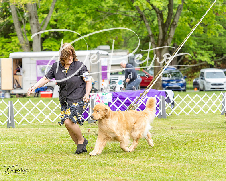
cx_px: 113
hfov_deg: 14.3
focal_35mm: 135
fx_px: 904
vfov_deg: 11.4
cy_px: 90
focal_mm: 120
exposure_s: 1/640
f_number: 4.5
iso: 400
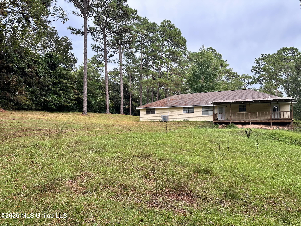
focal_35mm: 24
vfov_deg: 56.8
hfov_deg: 71.6
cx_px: 150
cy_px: 113
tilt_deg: +3.2
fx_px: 209
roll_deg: -0.4
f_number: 1.78
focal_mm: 6.86
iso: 64
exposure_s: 1/182
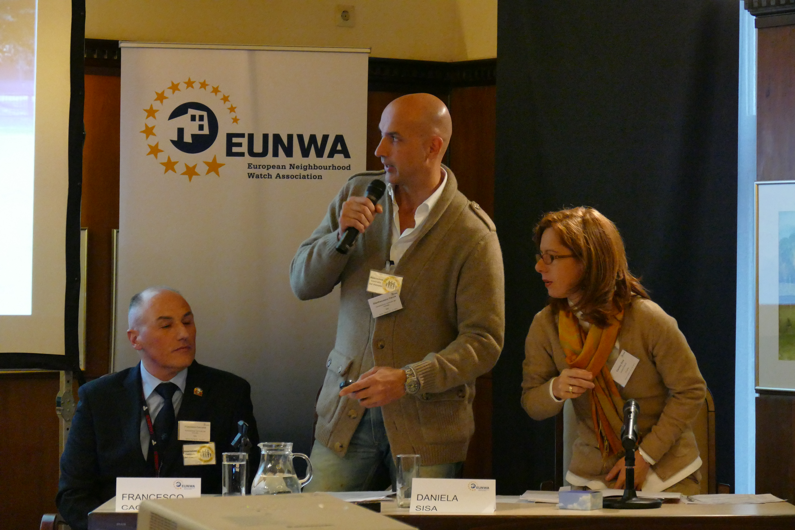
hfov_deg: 15.8
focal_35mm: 130
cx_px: 398
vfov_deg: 10.5
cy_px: 265
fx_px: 2871
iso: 3200
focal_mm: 47.46
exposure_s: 1/125
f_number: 3.9
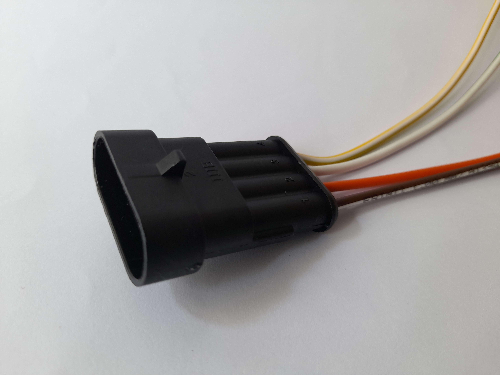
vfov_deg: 54.9
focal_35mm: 25
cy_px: 188
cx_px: 250
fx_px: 361
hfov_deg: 69.4
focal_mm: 4.6
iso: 64
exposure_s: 1/50
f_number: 2
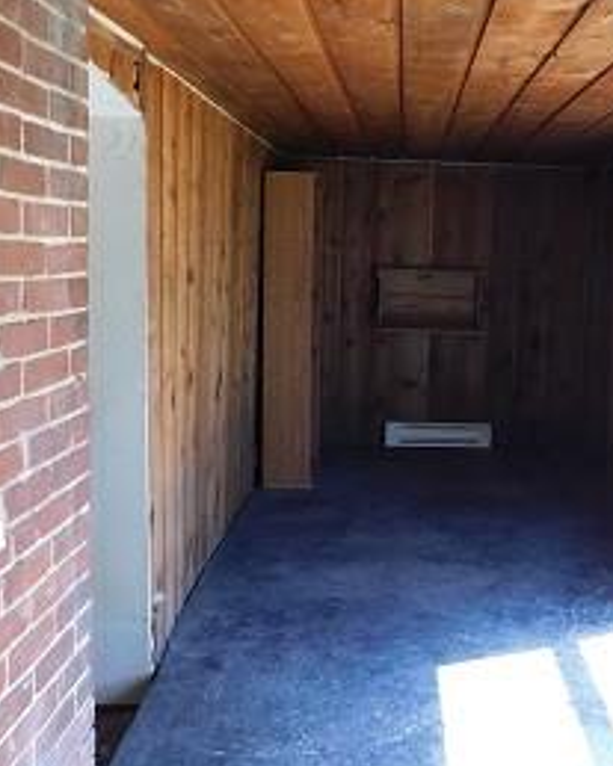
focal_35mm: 40
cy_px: 340
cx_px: 484
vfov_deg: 45.7
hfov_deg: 36.2
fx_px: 908
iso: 125
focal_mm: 4
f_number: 3
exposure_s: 1/30
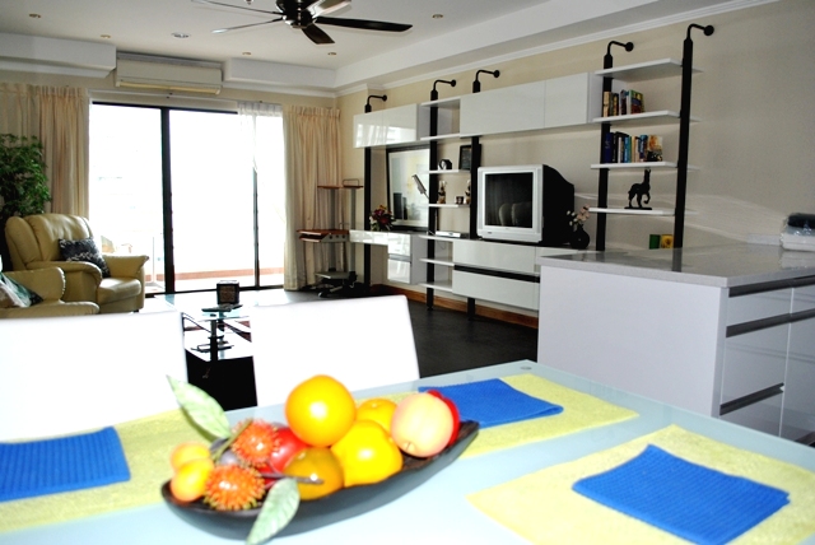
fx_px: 612
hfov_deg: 67.3
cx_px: 408
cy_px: 272
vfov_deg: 48.0
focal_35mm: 27
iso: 200
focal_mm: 18
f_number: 3.5
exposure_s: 1/60
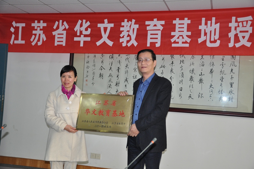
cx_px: 127
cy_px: 84
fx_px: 317
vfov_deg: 29.8
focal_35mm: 45
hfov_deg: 43.7
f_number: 4.2
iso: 800
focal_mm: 30
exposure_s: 1/60
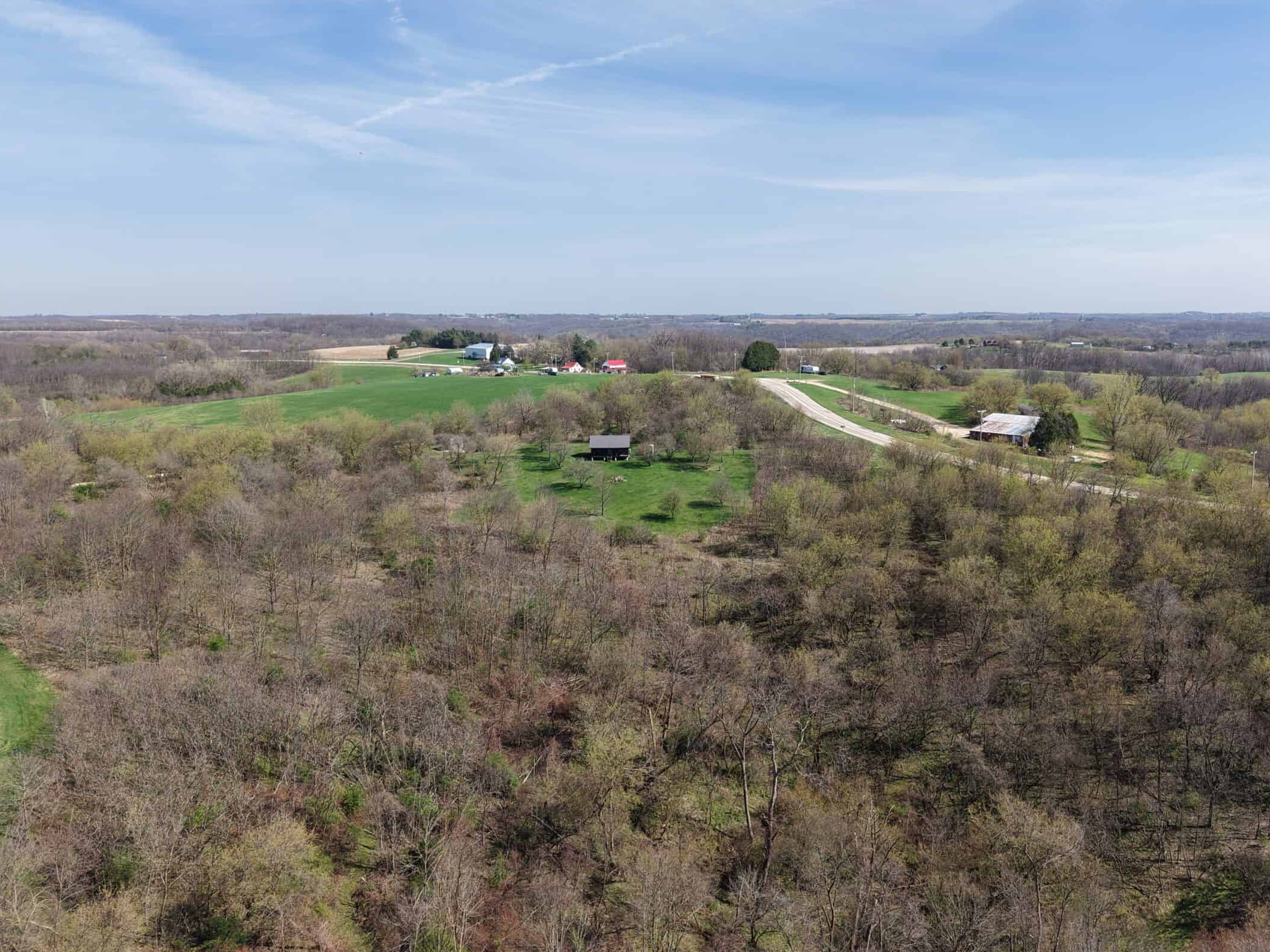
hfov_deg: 61.6
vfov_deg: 48.2
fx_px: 1064
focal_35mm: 29
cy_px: 436
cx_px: 677
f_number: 1.8
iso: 170
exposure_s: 1/3200
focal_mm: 8.67
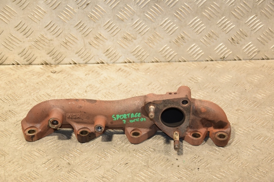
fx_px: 571
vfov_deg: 18.2
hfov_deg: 27.0
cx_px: 137
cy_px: 91
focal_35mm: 75
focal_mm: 50
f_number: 5
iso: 800
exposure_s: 1/125
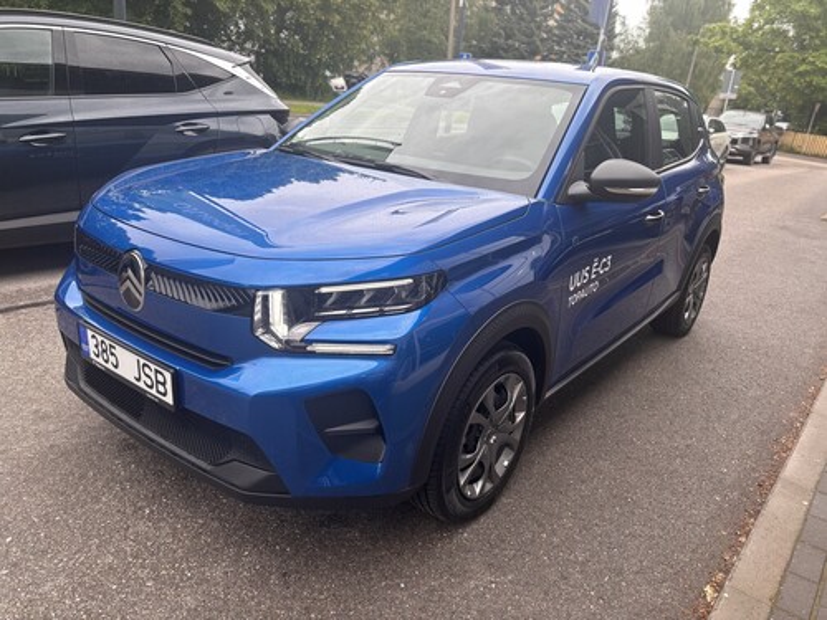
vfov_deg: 53.1
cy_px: 310
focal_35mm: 26
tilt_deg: -21.0
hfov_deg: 67.3
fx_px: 621
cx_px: 414
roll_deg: -6.5
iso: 50
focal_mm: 5.96
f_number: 1.6
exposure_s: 1/634
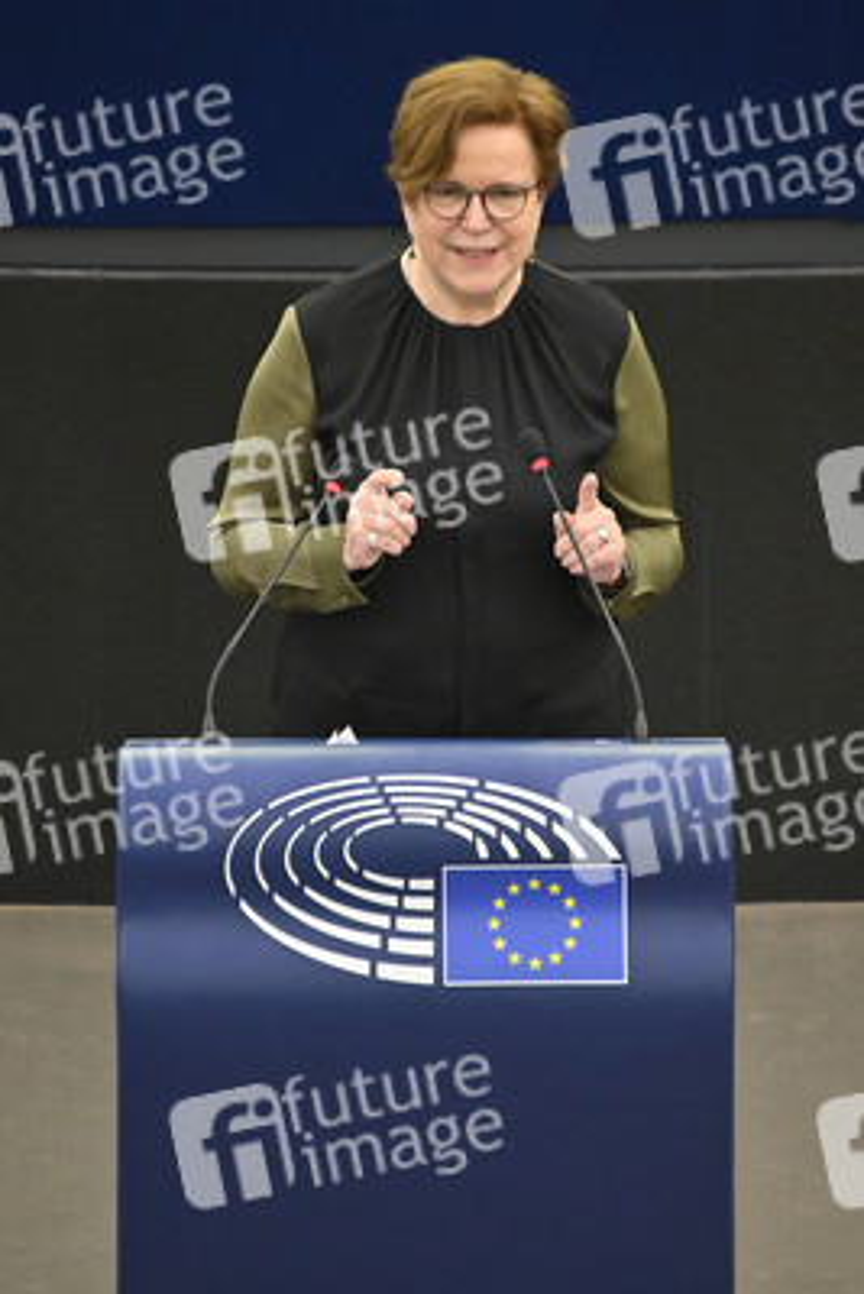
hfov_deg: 2.8
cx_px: 432
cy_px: 647
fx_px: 17983
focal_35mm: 500
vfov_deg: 4.1
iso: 4000
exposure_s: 1/250
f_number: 6.3
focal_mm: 500
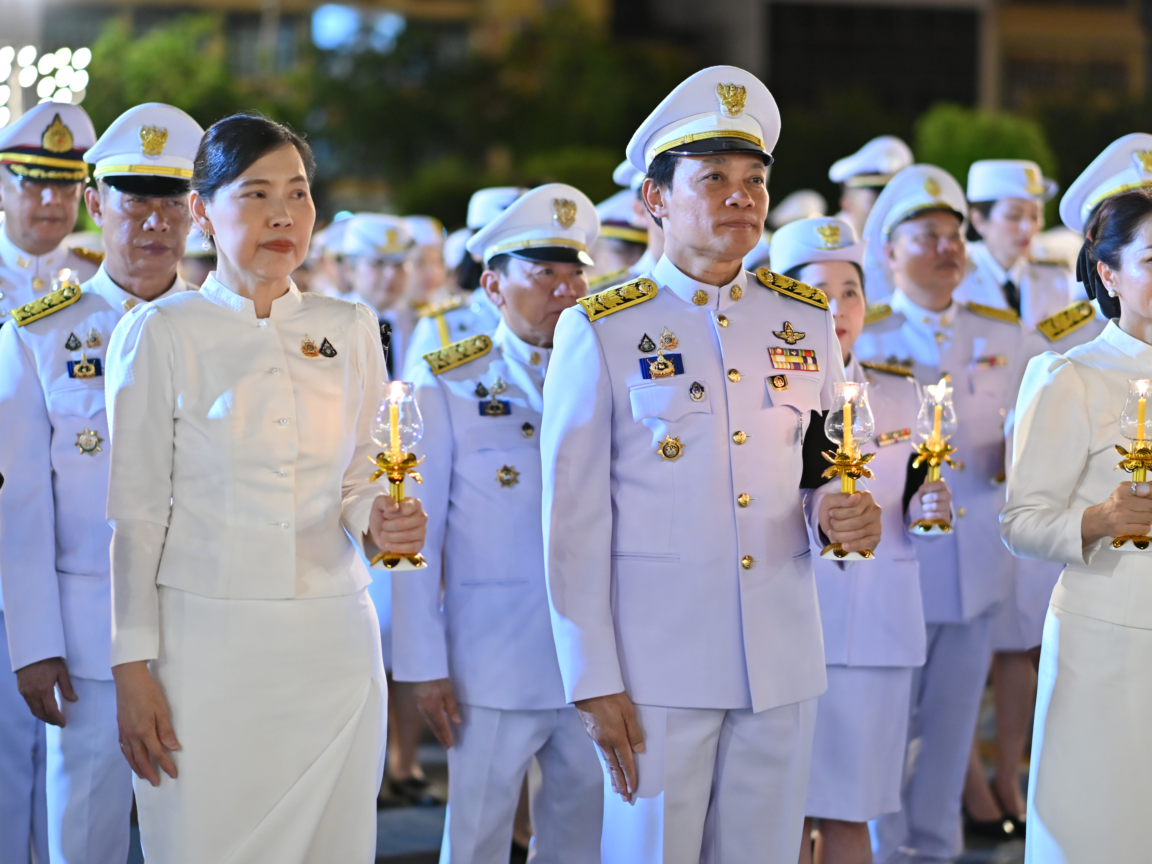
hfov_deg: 21.3
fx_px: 3062
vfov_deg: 16.1
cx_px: 641
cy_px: 432
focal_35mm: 92
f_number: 2.2
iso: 1600
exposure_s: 1/200
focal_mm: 85
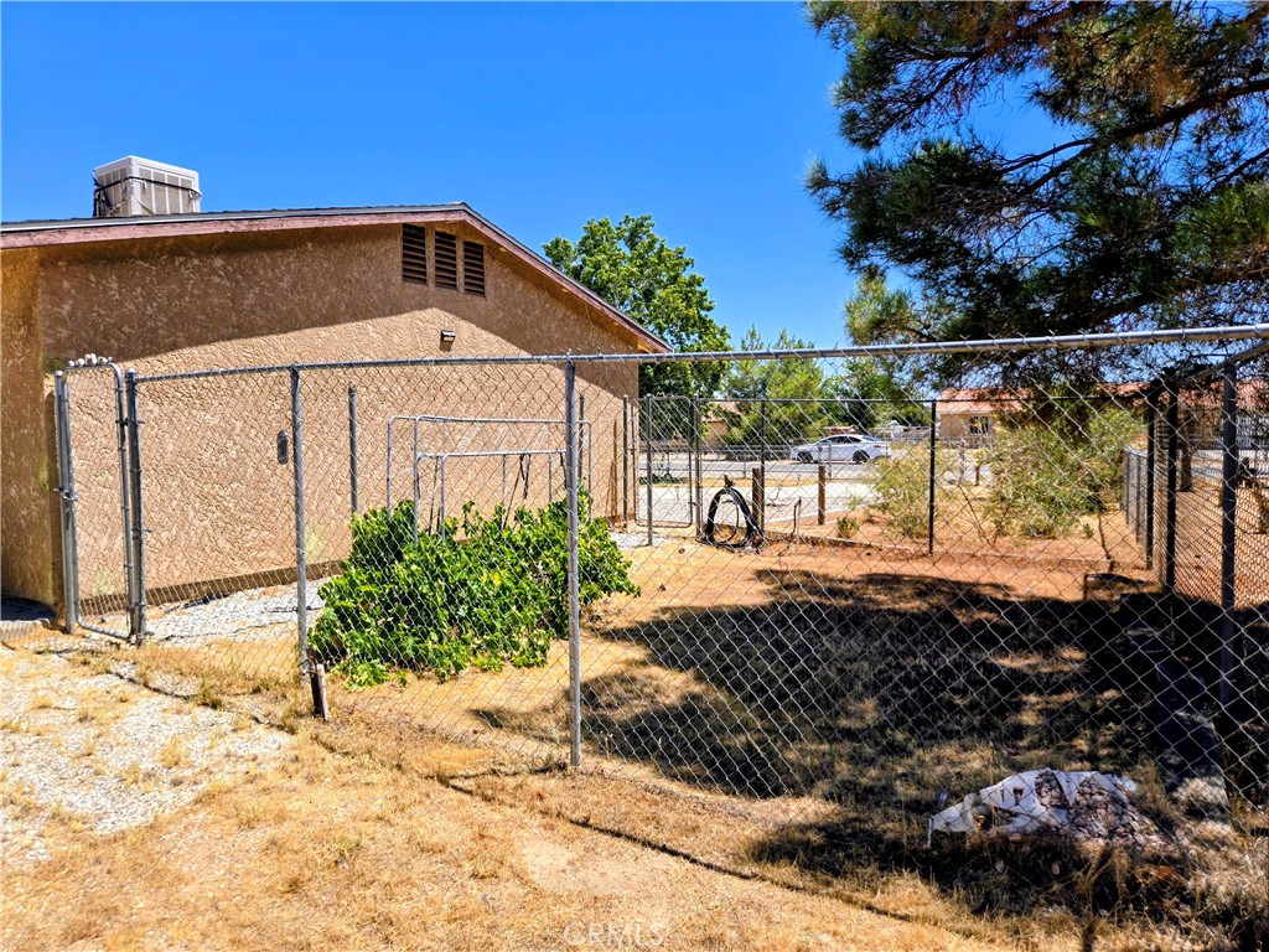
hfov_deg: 73.9
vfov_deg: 58.9
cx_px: 634
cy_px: 476
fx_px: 843
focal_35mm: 23
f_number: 1.8
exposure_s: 1/1343
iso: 25
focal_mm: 5.4
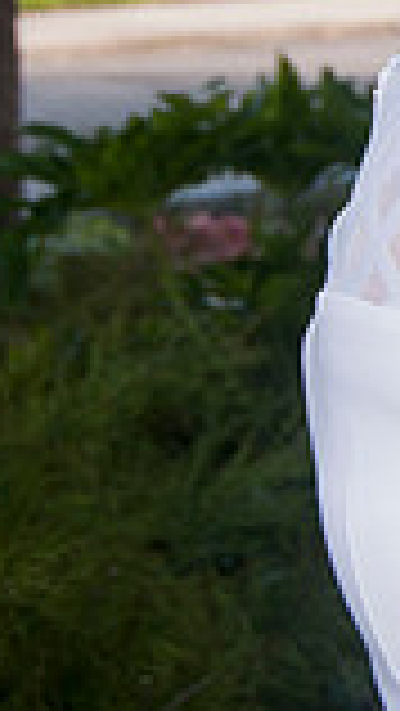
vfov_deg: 8.4
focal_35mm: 254
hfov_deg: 4.6
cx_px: 1097
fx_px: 4784
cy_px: 20
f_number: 5.6
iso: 200
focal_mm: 44
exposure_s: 1/250
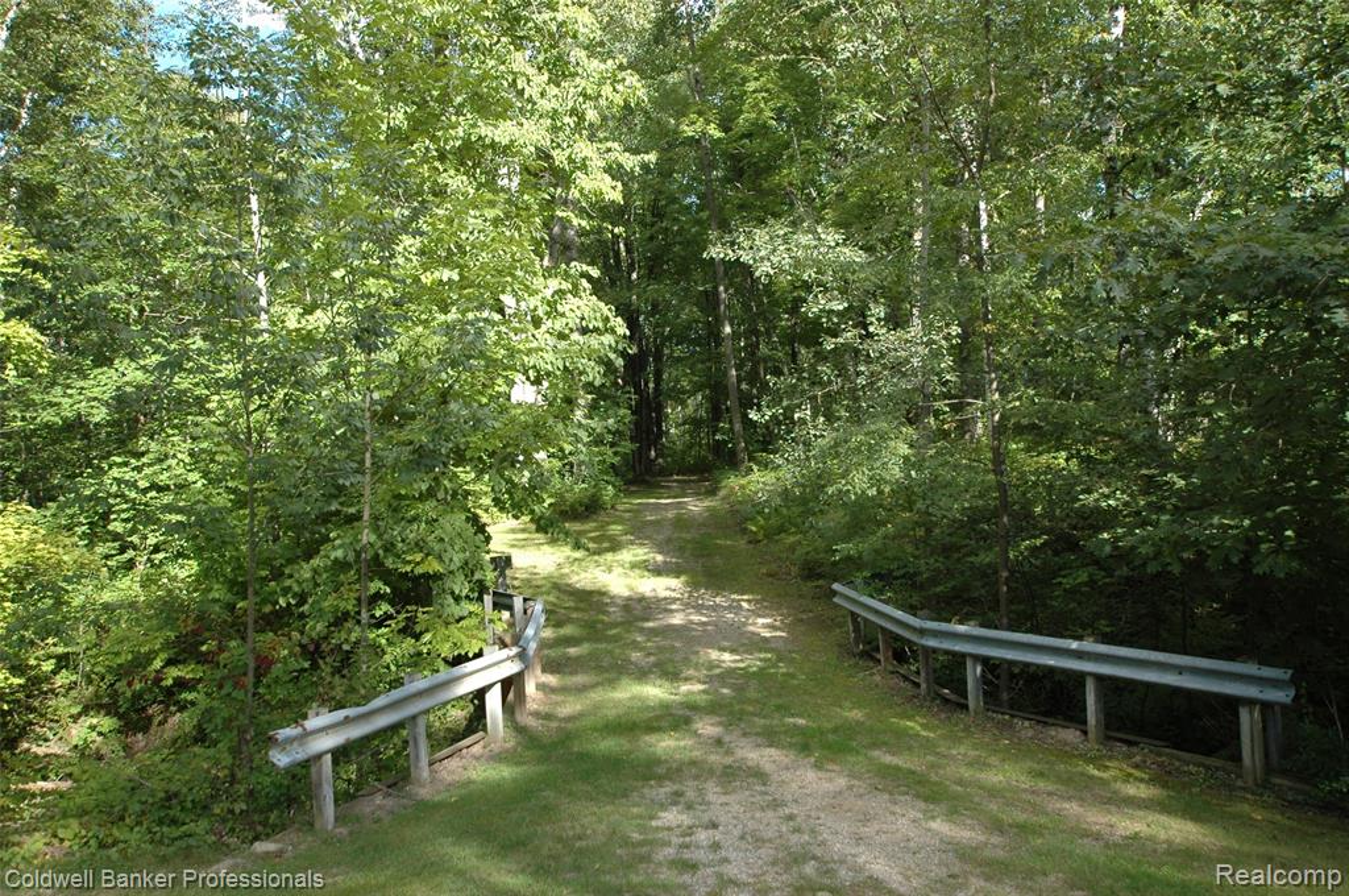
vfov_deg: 43.5
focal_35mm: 30
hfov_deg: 62.0
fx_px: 1123
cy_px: 448
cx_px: 674
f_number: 6.3
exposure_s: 1/160
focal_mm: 20
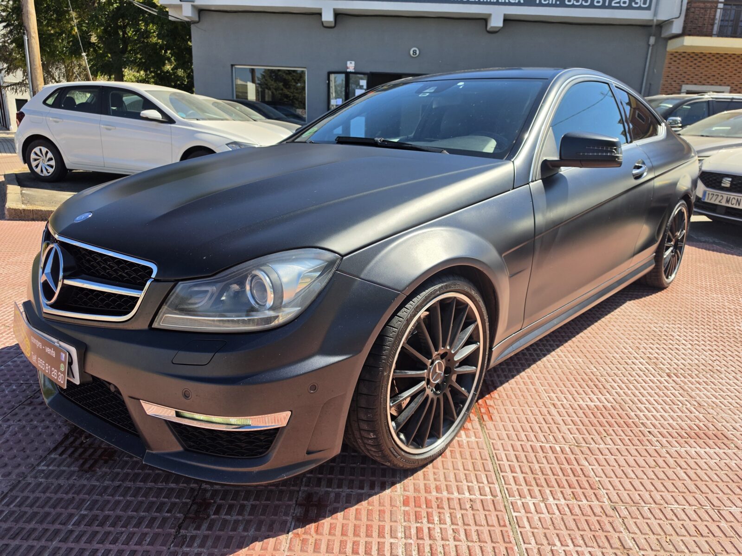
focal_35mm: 23
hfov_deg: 73.9
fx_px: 493
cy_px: 278
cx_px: 371
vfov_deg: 58.9
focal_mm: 6.5
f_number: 1.4
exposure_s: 1/6806
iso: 64
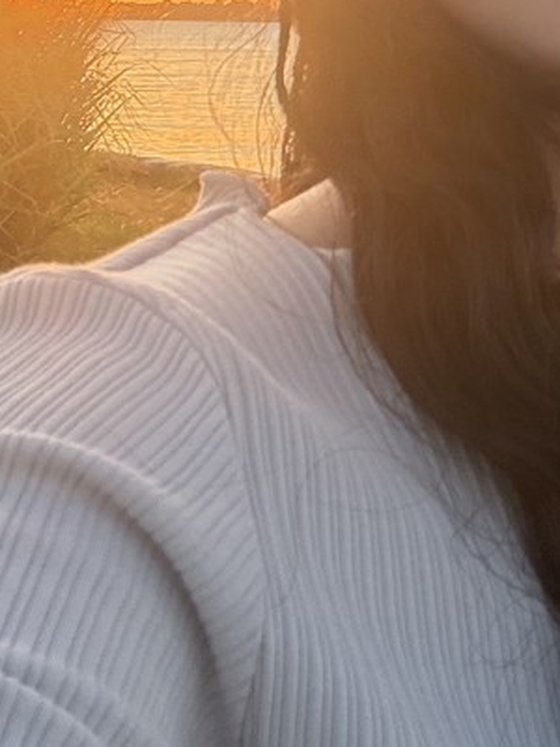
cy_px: -128
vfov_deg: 18.7
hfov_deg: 14.4
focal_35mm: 100
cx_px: 622
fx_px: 2157
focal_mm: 2.71
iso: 80
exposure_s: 1/210
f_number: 1.9
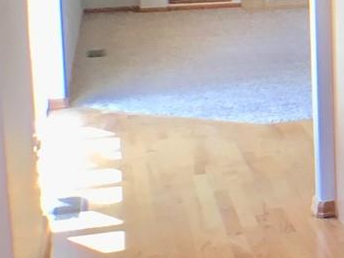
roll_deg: +0.0
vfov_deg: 10.8
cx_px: 766
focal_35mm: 135
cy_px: -43
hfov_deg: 12.3
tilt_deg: -5.7
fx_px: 1342
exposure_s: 1/30
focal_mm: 4.15
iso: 32
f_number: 2.2
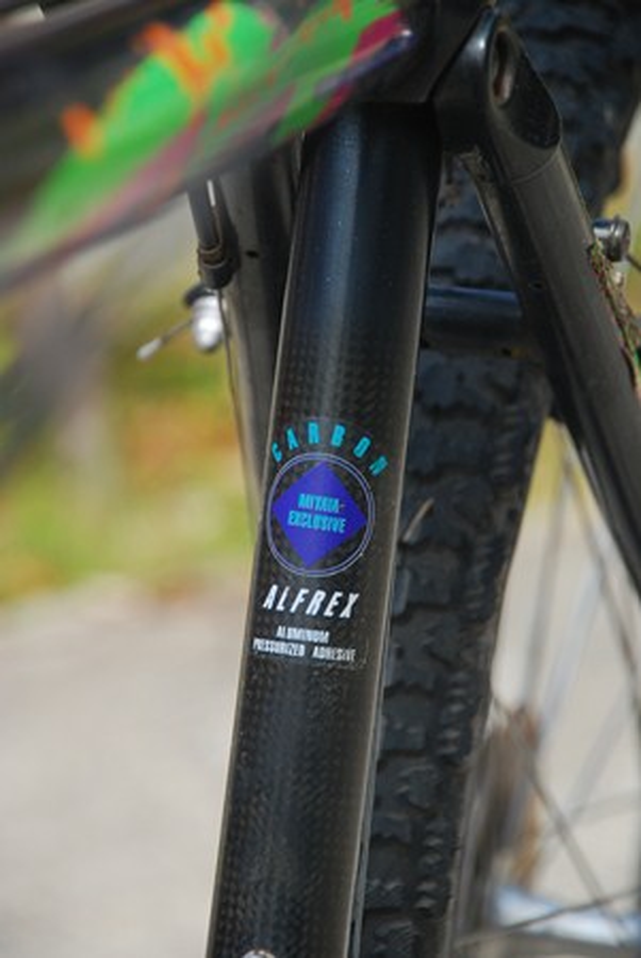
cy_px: 479
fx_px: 5396
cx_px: 320
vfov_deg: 10.1
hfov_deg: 6.8
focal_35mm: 202
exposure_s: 1/400
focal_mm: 135
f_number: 6.3
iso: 250
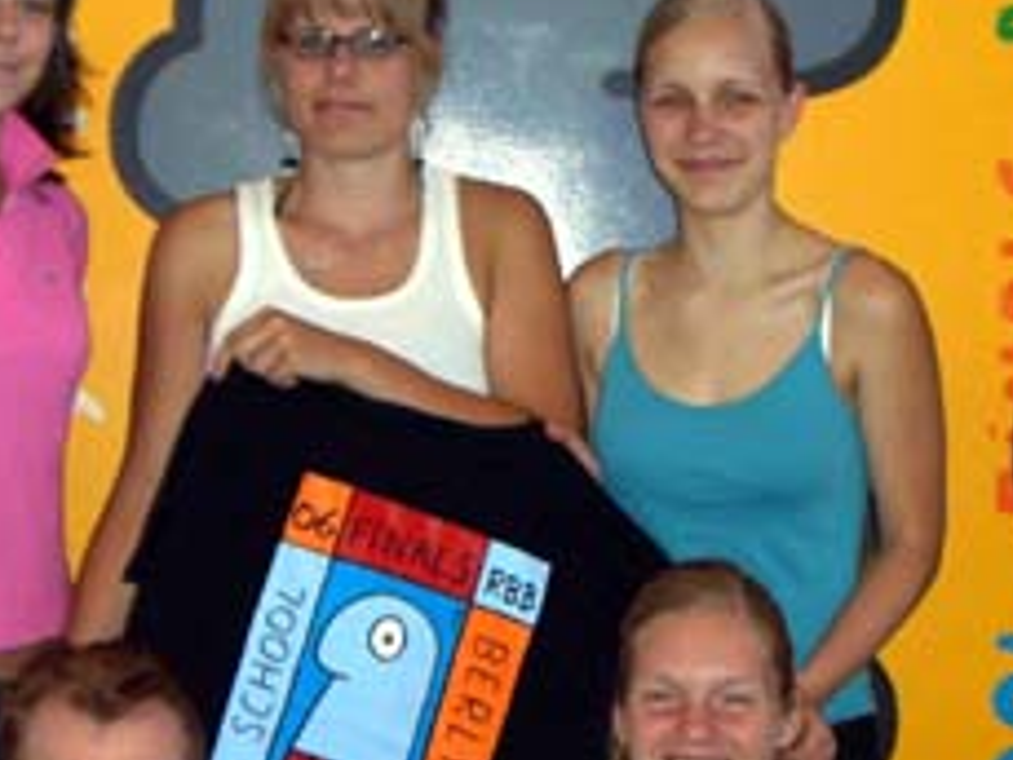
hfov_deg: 17.4
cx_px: 456
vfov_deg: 13.1
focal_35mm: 113
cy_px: 577
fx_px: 3309
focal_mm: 7.6
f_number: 3
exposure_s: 1/60
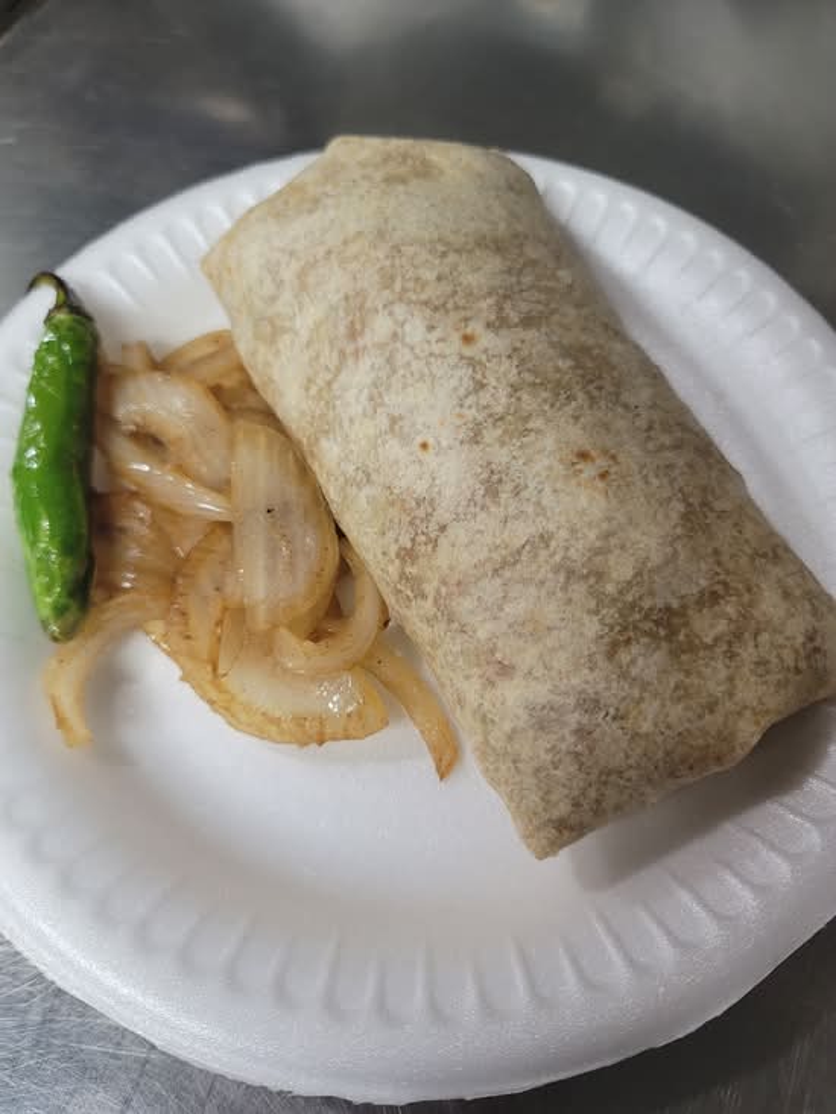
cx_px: 418
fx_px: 805
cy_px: 557
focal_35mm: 25
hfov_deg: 54.9
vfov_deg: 69.4
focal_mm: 7
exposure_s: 1/40
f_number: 1.8
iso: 200
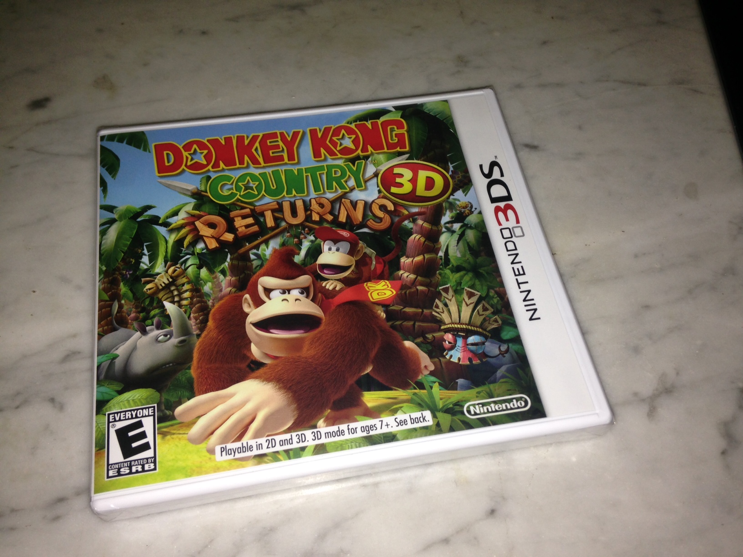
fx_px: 708
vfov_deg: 42.9
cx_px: 372
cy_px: 278
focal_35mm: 33
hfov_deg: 55.4
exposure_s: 1/67
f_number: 2.4
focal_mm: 4.13
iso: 50
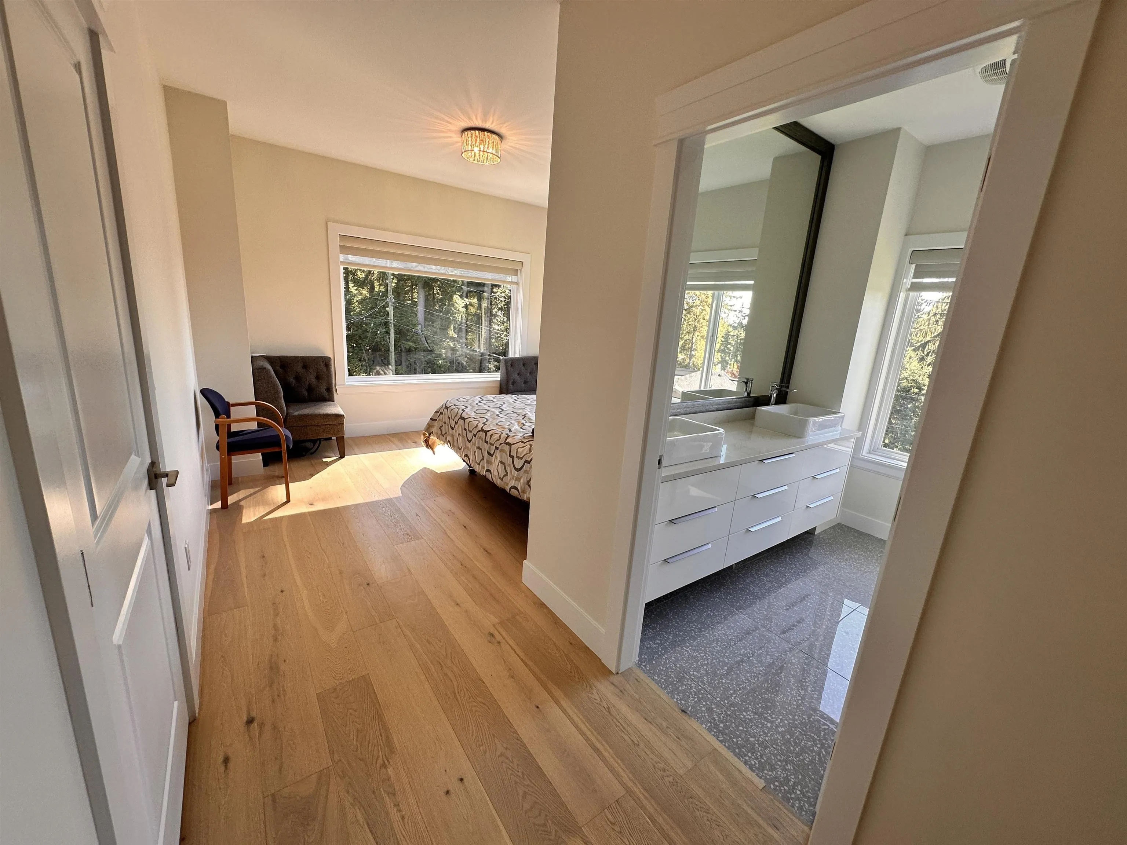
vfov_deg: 85.7
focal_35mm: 14
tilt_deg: -12.7
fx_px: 456
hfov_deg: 102.1
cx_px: 564
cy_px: 422
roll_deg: -4.0
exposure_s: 1/120
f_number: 2.2
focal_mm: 2.22
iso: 80
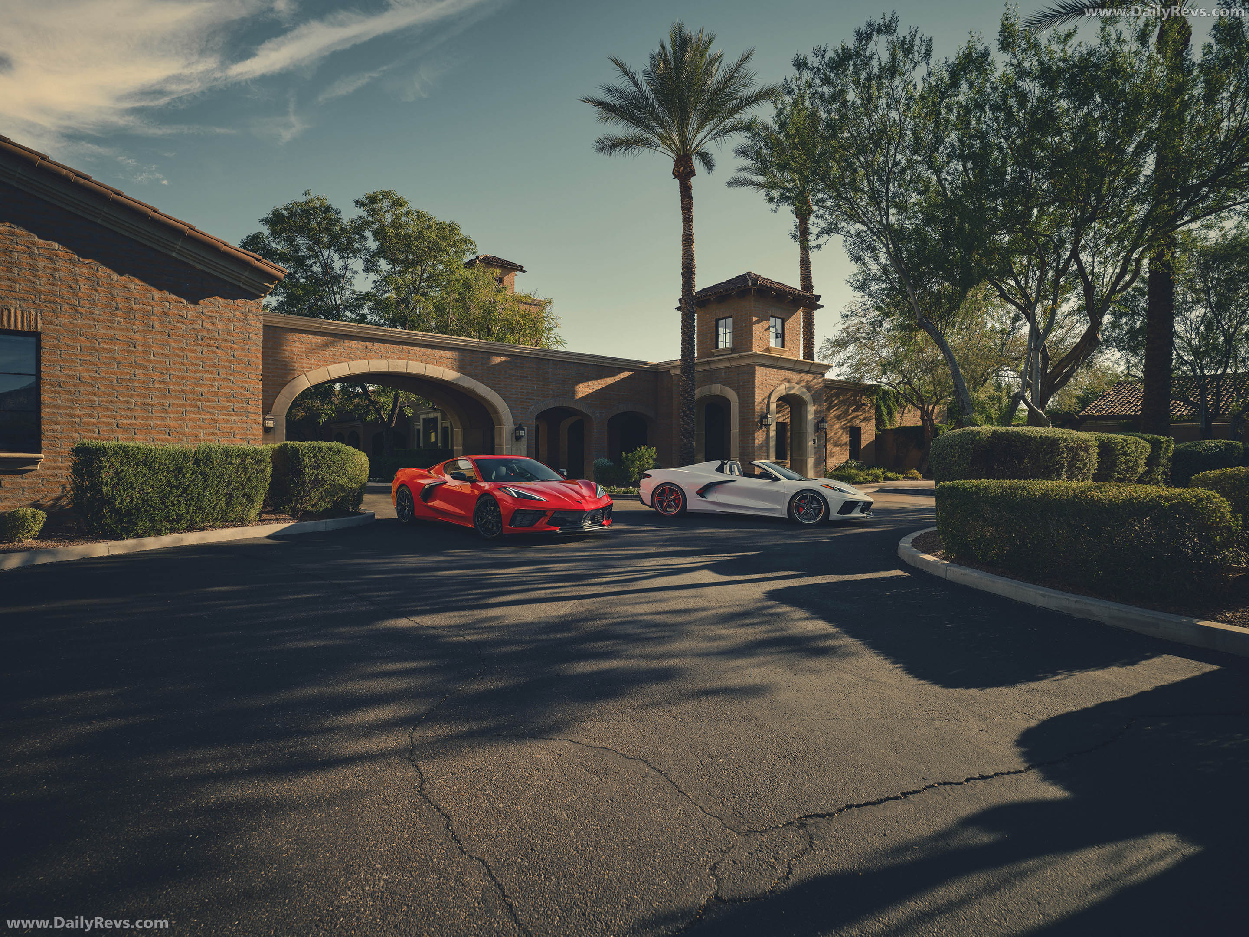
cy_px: 468
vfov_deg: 71.6
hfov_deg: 87.8
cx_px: 624
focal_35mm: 18
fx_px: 649
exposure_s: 1/25
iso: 100
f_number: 8
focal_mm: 23
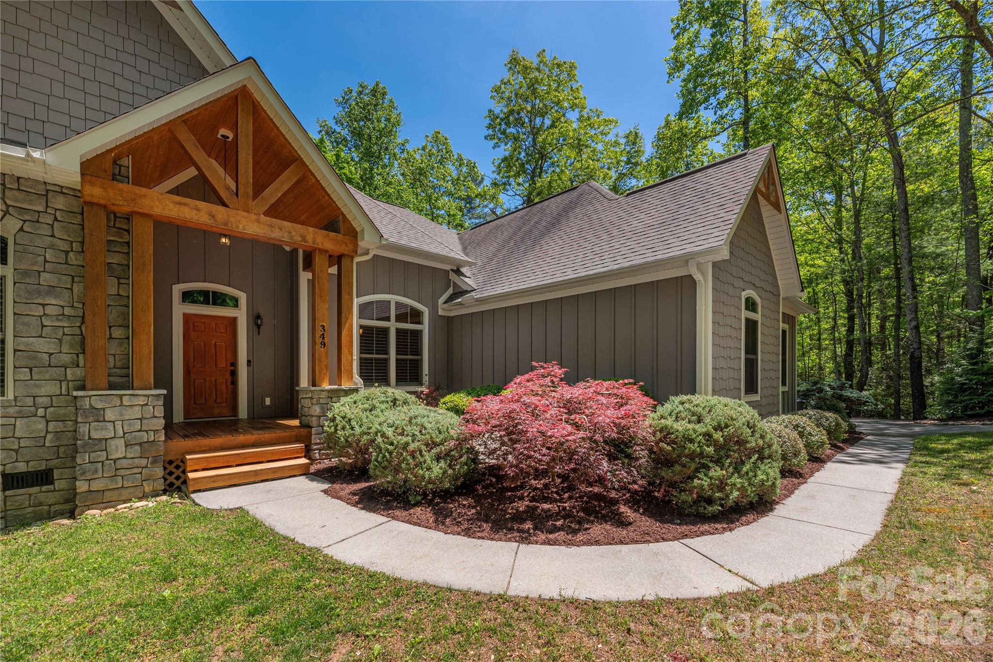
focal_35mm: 14
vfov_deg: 81.2
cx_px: 496
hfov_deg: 104.2
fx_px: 386
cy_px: 331
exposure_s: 1/2000
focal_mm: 14
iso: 320
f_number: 7.1
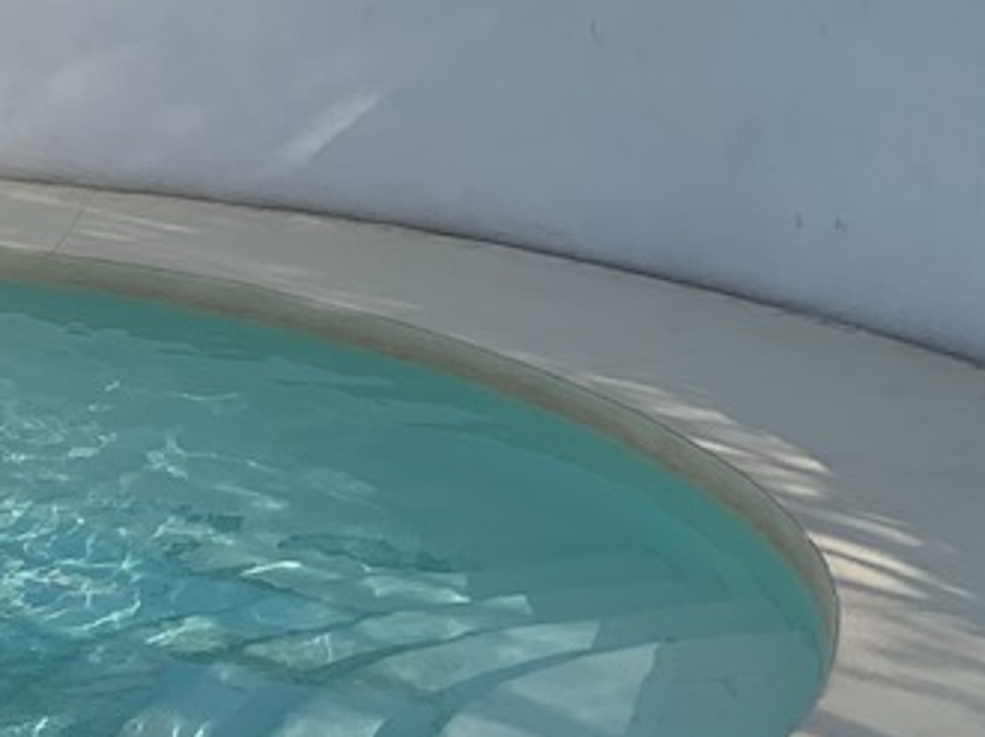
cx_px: -122
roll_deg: -1.3
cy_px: -54
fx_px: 2872
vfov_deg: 14.3
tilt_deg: -6.5
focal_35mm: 101
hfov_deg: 18.6
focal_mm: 4.25
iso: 25
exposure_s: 1/2611
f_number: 1.8
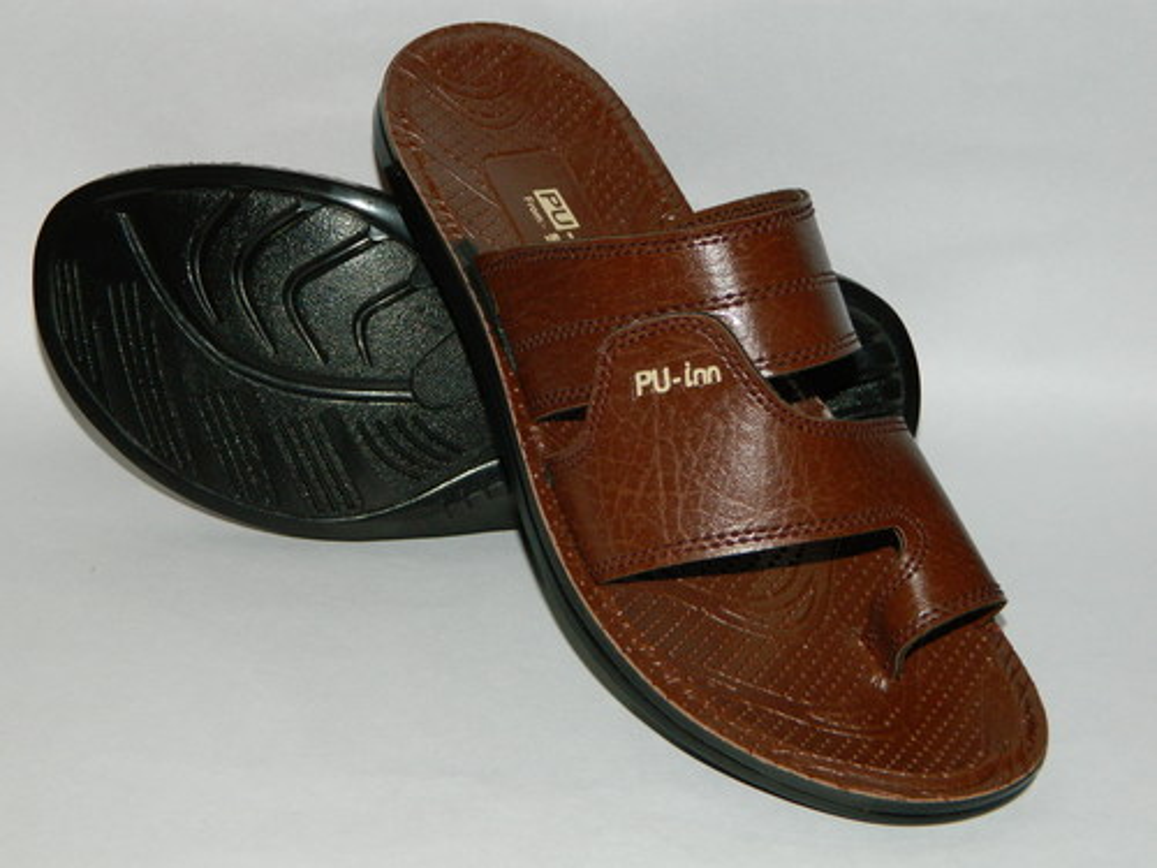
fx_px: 2340
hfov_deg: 27.8
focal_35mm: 70
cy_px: 434
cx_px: 578
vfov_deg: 21.0
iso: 200
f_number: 4
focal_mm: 12.6
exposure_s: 1/50
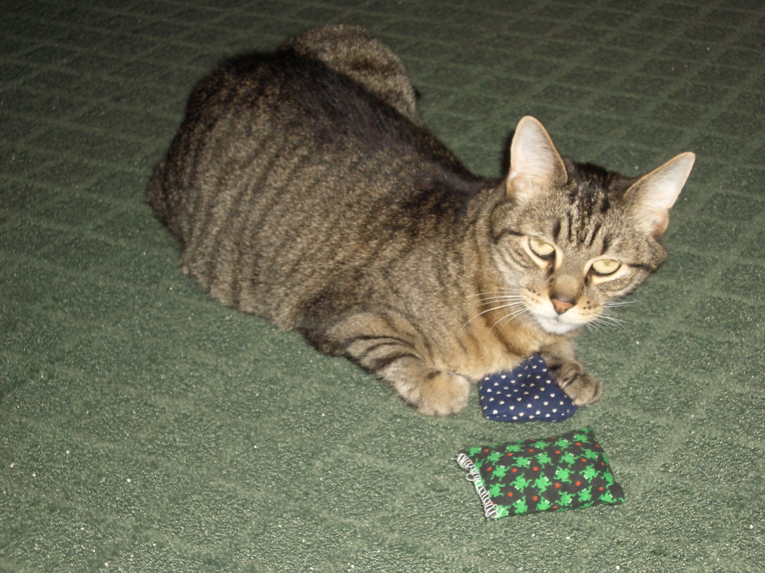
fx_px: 1370
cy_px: 286
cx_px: 382
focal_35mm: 62
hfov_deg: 31.2
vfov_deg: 23.7
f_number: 3.5
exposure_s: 1/60
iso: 100
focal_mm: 10.2
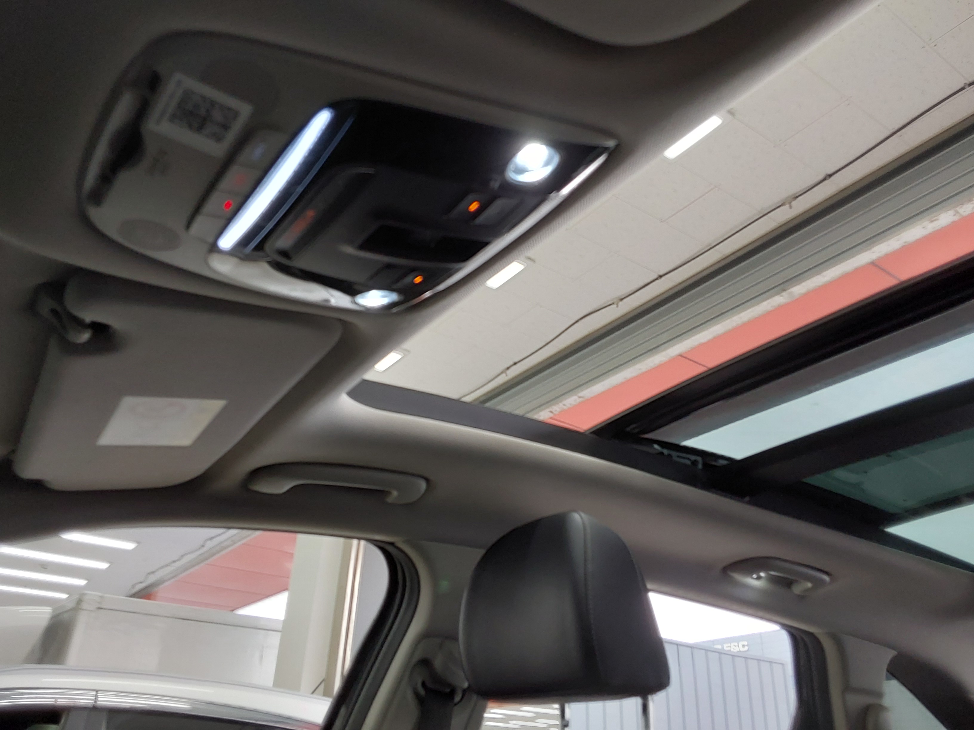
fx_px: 788
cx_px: 487
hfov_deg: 63.4
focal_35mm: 28
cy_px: 365
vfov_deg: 49.7
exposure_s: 1/60
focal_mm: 2.91
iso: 50
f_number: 1.9
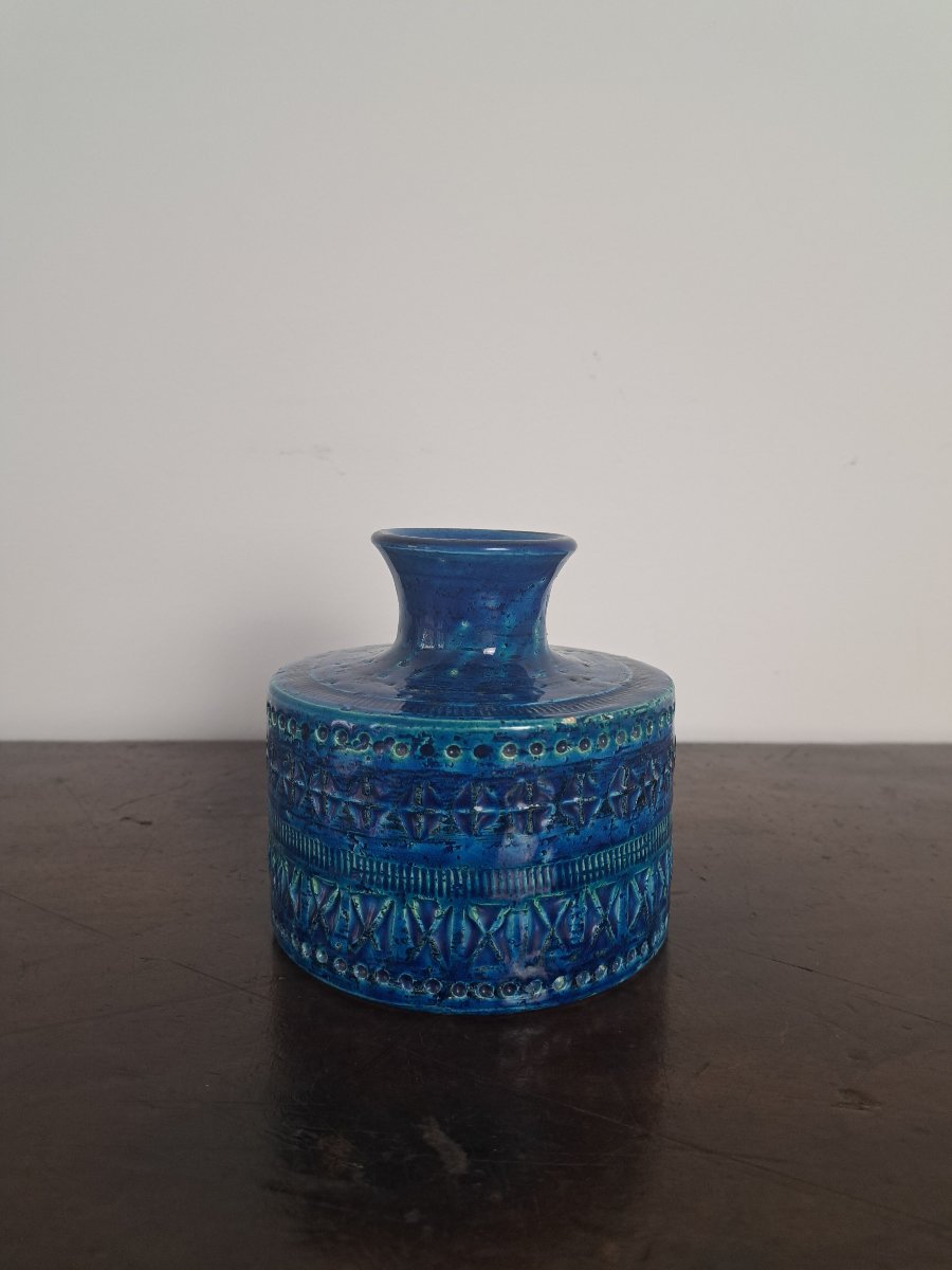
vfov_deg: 71.6
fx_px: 880
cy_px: 635
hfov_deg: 56.8
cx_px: 476
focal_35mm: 24
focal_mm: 5.23
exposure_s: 1/50
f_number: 1.8
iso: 125
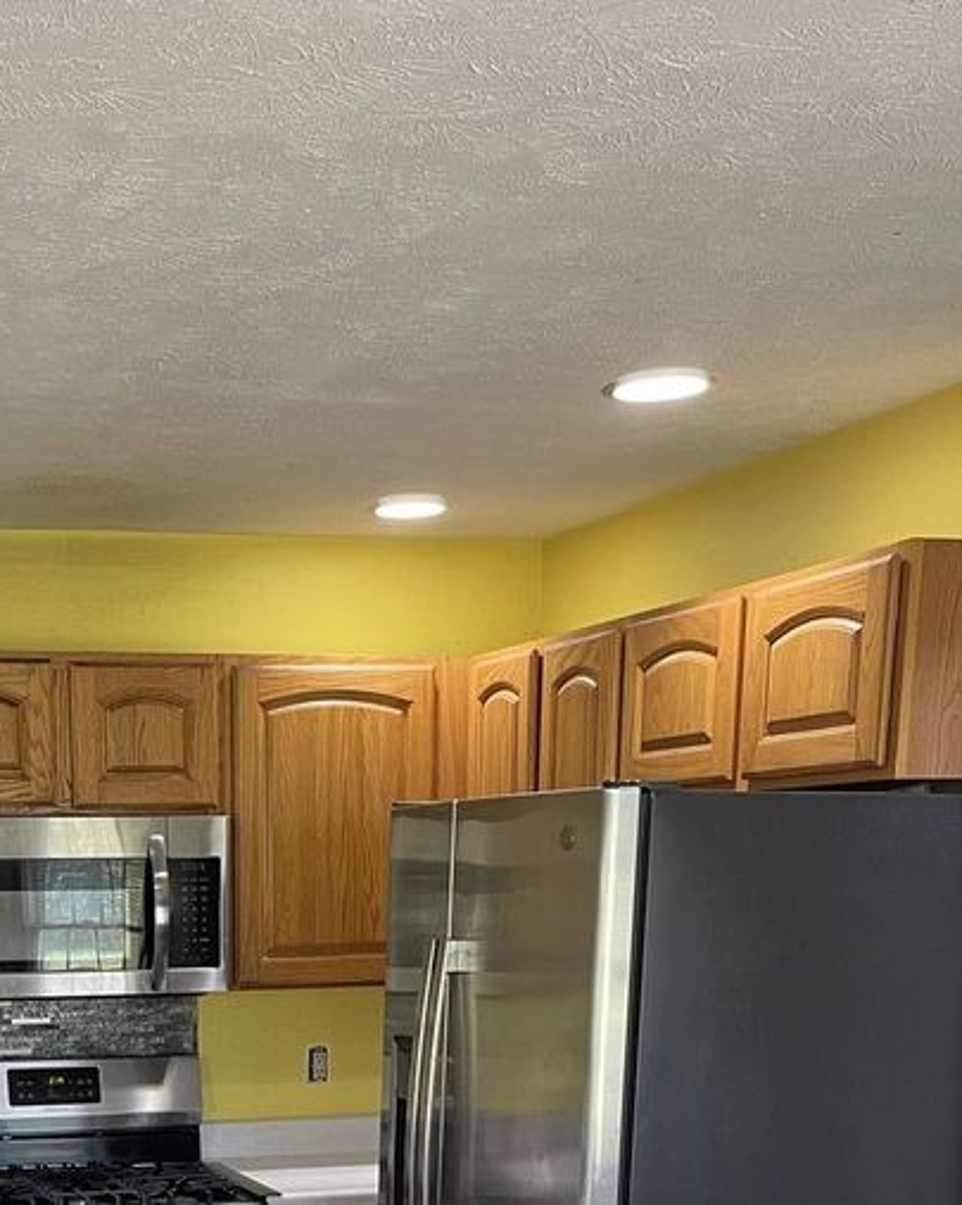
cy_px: 1264
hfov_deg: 28.4
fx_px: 1852
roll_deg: +0.3
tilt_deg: -12.0
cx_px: 176
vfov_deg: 32.5
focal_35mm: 52
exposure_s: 1/60
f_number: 1.6
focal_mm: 5.1
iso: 200
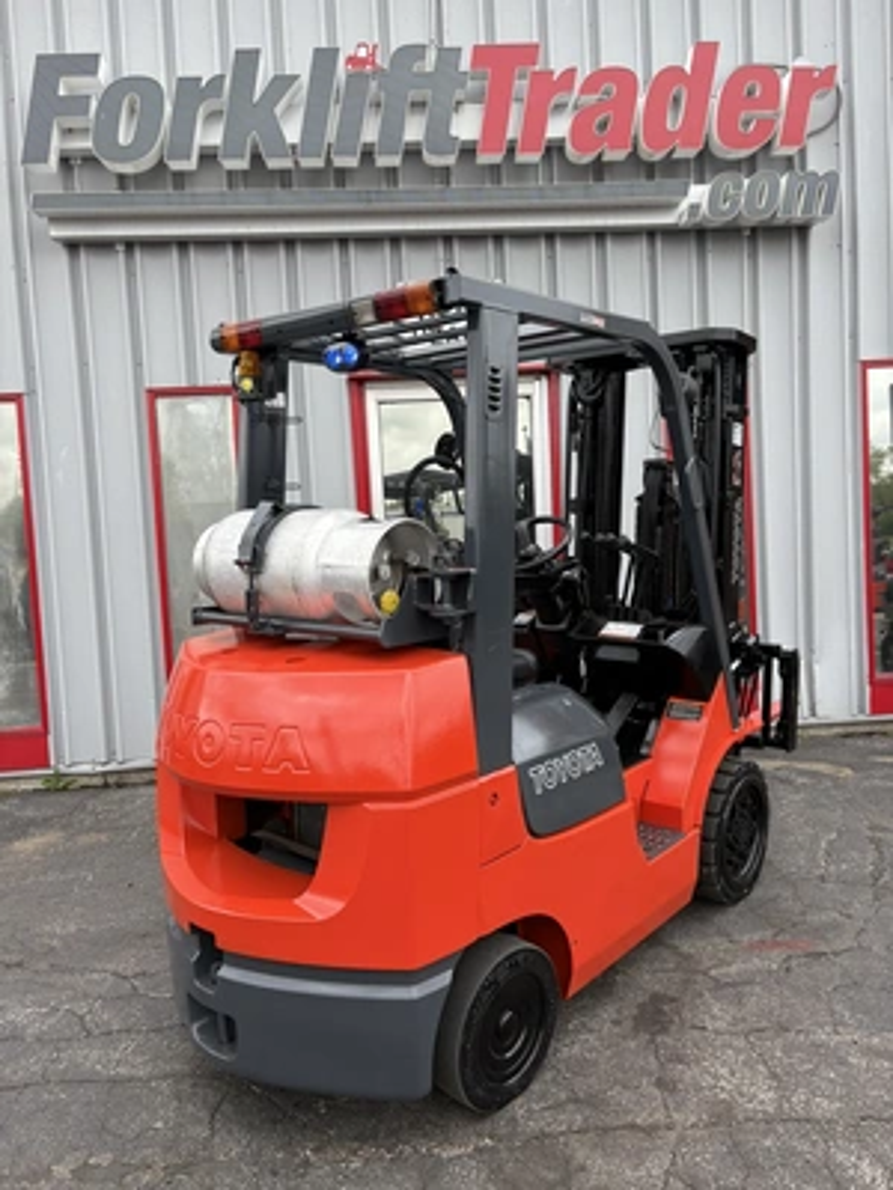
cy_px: 595
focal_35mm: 26
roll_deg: +2.7
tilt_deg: -2.5
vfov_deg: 67.3
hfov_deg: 53.1
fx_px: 894
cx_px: 446
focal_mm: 5.96
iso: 50
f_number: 1.6
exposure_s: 1/731
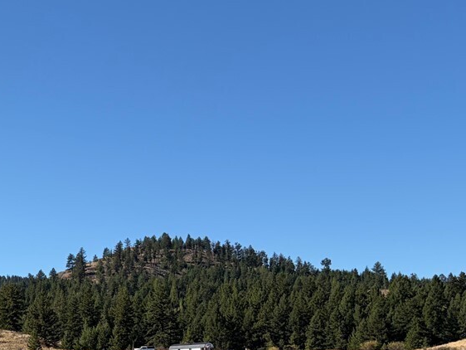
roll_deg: +0.5
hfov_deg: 23.4
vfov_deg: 19.4
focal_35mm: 74
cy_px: 338
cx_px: -131
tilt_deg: +4.3
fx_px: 997
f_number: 1.6
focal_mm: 5.96
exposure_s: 1/3279
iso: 50
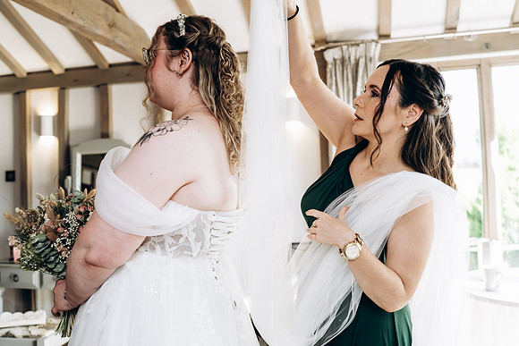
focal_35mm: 35
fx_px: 505
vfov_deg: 37.9
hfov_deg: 54.4
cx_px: 260
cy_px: 173
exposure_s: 1/100
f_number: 2.8
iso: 320
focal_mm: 35
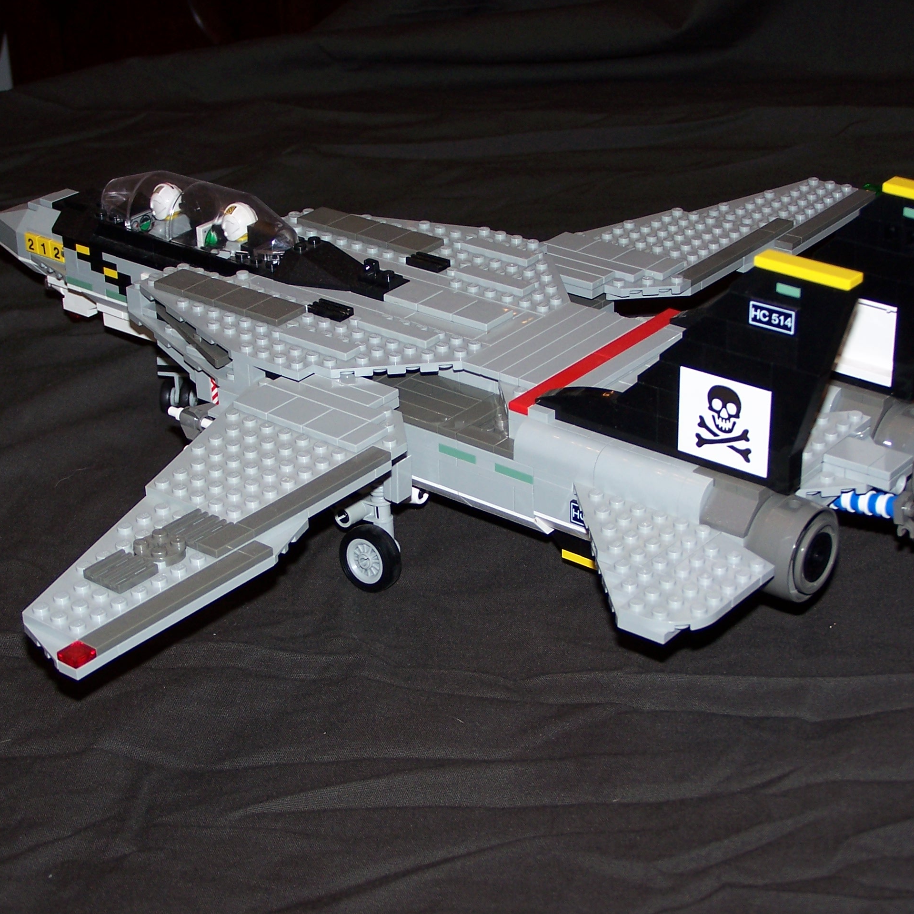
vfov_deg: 24.7
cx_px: 428
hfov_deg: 24.7
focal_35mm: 70
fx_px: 2091
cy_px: 457
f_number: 3.1
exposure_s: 1/60
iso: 80
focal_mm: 9.8
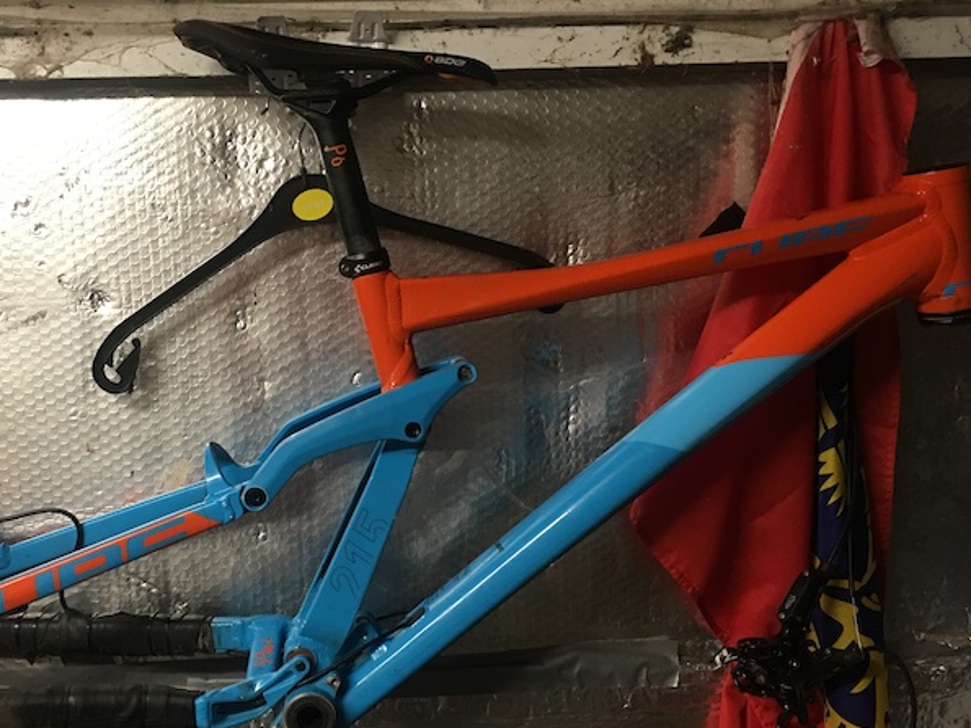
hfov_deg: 47.6
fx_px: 1094
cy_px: 410
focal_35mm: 39
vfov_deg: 36.8
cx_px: 384
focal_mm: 4.15
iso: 100
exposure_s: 1/17
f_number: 2.2
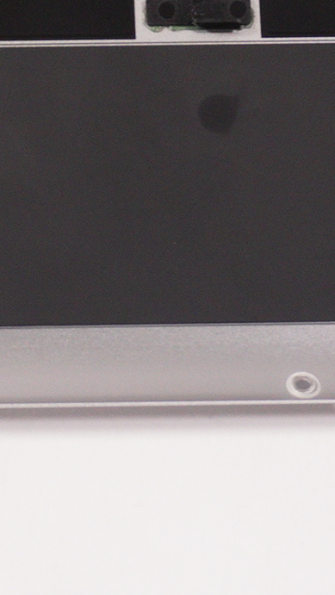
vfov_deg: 10.6
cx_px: -102
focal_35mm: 198
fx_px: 3129
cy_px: -161
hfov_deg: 6.1
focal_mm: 29
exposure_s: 1/200
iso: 1000
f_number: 5.6
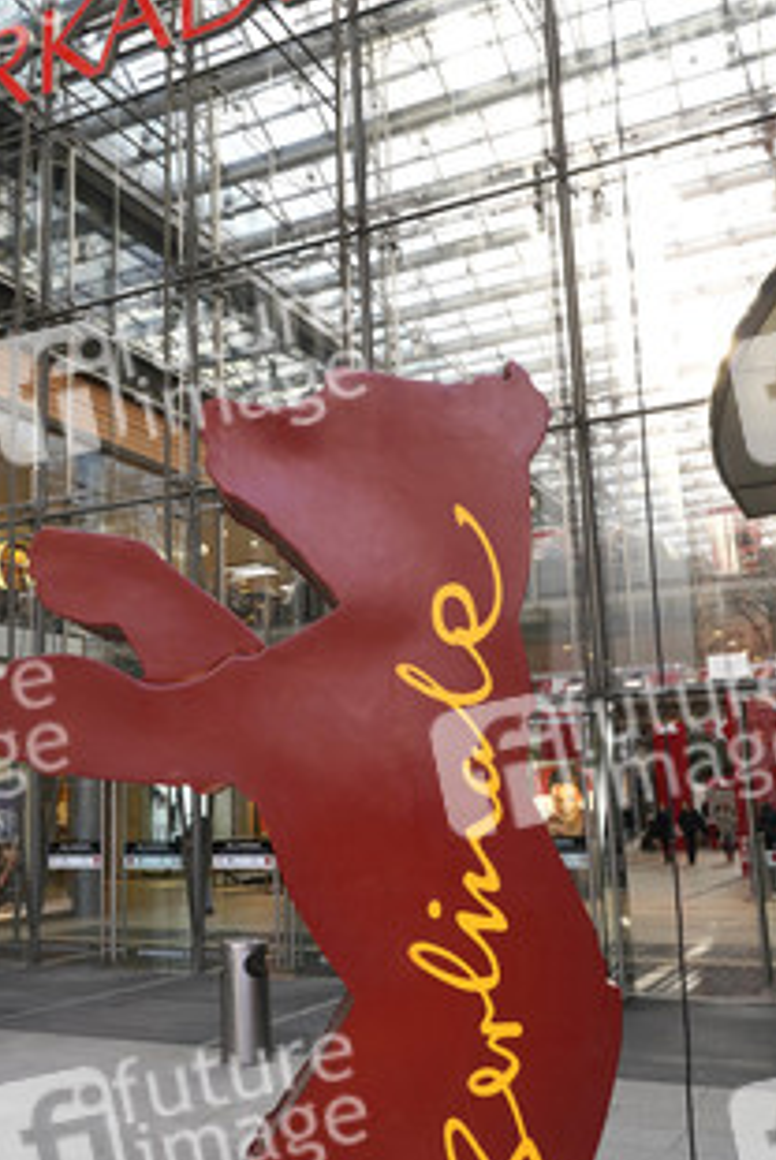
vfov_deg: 53.1
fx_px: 1161
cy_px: 563
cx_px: 285
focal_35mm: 36
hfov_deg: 36.7
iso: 320
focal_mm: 28
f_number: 11
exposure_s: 1/30
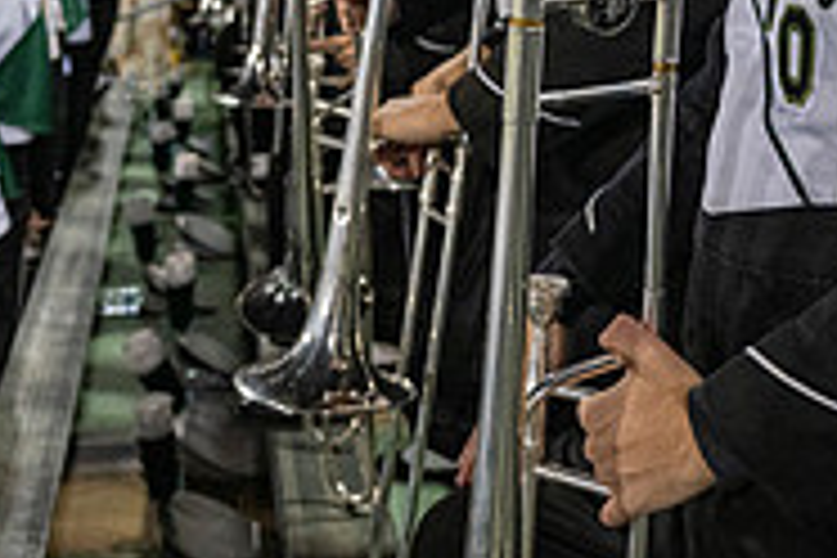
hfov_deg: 25.6
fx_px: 1813
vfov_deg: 16.3
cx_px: 662
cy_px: -227
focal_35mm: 78
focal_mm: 25
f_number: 3.2
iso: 2000
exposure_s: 1/500
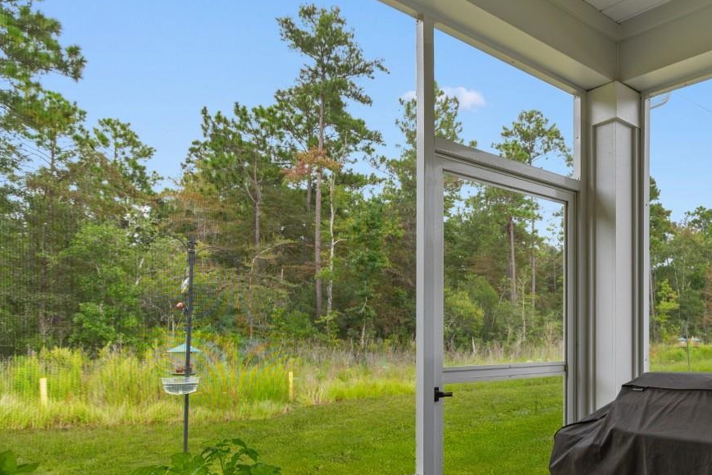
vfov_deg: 45.3
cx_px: 551
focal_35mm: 28
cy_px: 336
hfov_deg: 61.1
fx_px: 554
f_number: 4.5
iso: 100
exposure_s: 1/40
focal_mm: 10
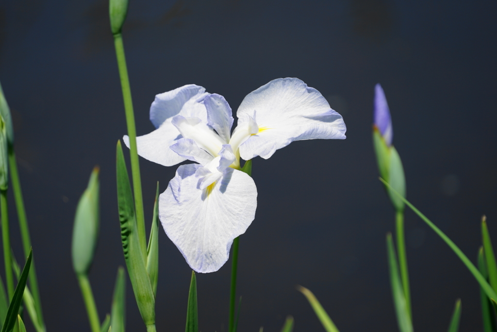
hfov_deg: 6.9
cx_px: 248
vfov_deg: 4.6
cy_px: 166
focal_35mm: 300
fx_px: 4142
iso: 100
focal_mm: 300
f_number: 6.3
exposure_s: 1/500
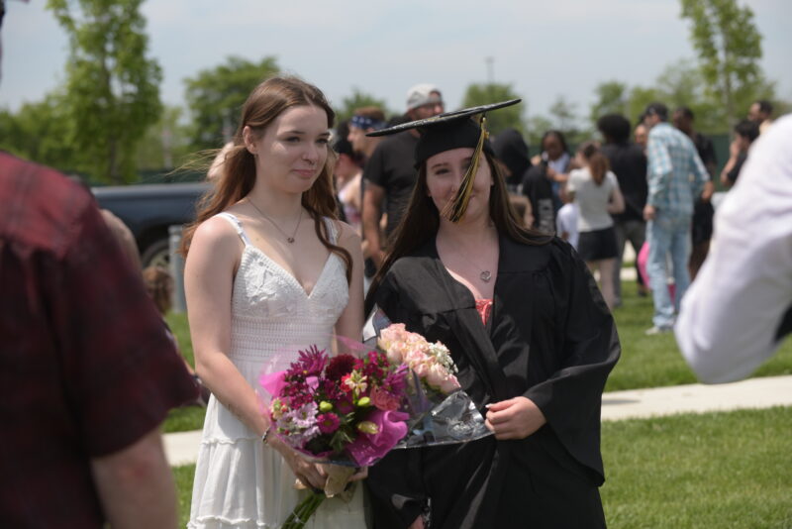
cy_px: 264
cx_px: 396
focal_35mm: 102
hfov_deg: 20.0
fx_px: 2245
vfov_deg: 13.4
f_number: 5.6
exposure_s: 1/2500
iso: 400
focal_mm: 102
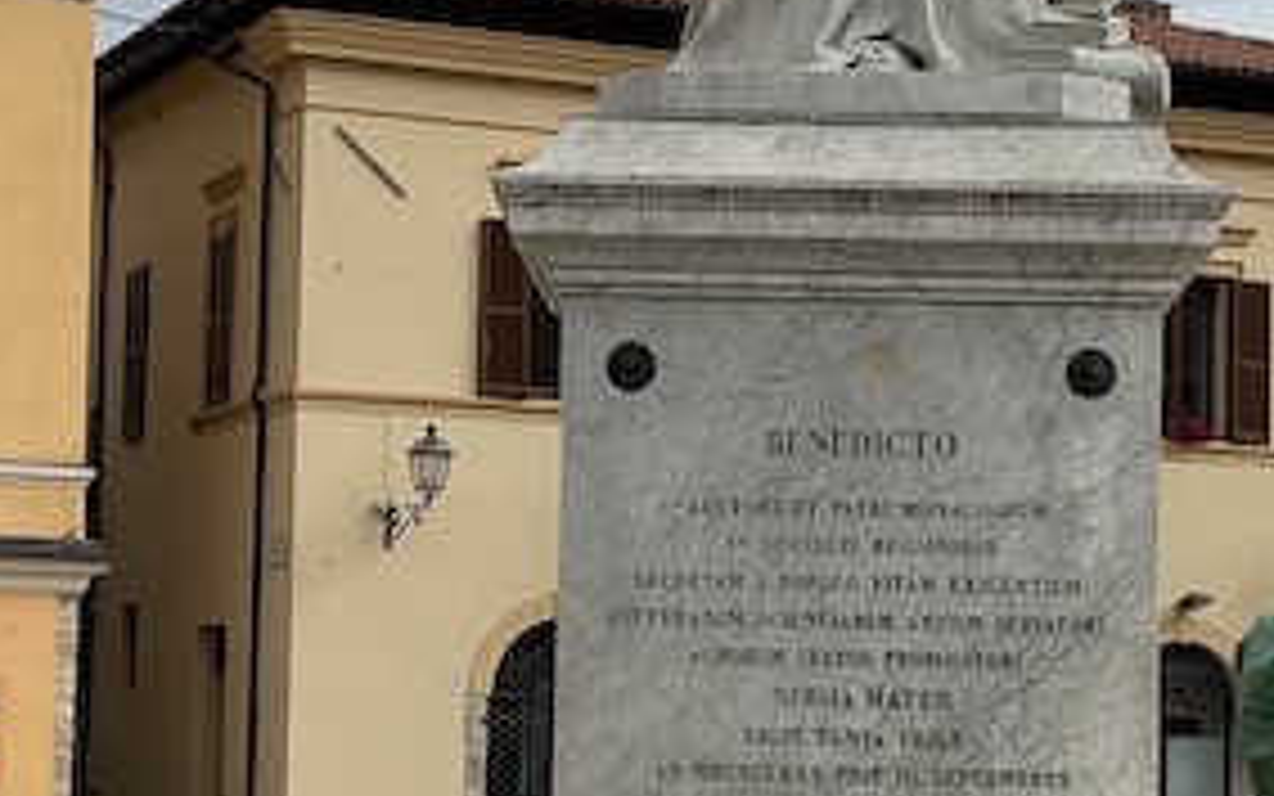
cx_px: 747
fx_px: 4063
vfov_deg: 11.2
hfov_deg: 17.8
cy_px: 508
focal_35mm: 117
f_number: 1.6
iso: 32
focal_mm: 4.2
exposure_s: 1/4651
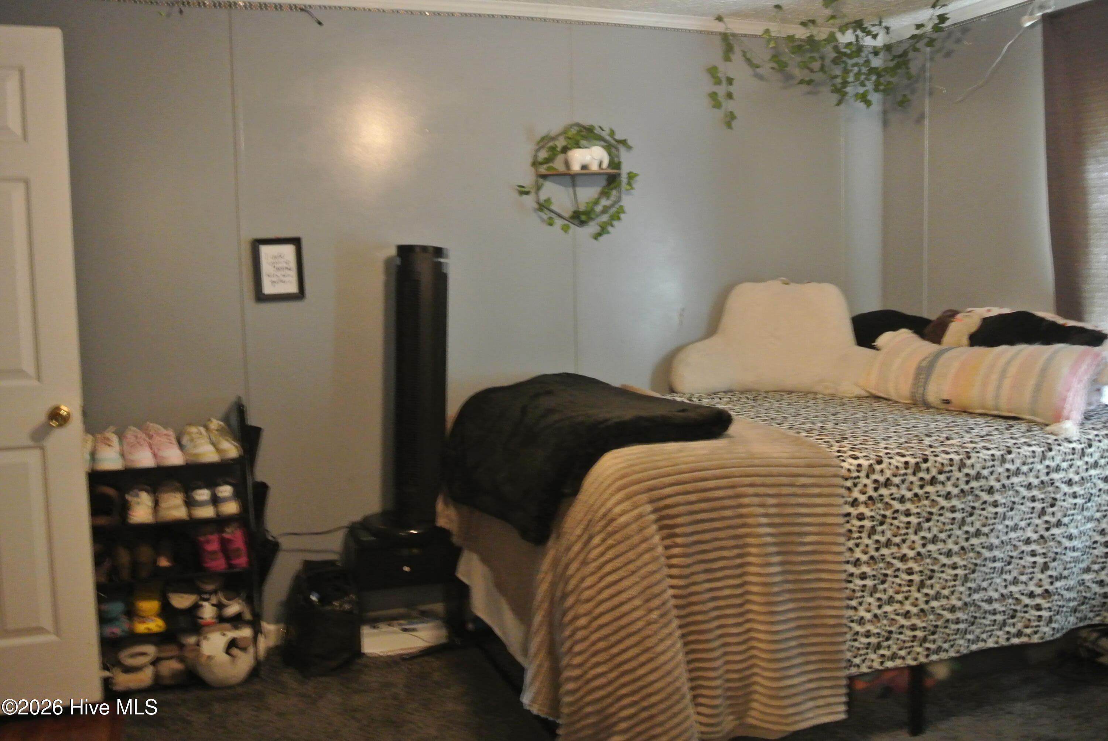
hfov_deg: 60.2
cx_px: 554
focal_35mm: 31
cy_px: 370
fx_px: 955
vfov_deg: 42.4
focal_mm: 11.8
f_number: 3.8
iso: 1600
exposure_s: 1/10
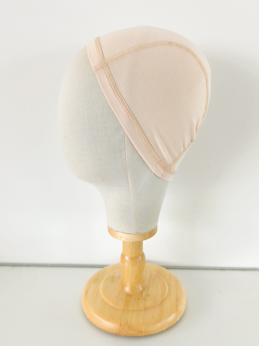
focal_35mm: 33
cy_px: 177
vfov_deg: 55.3
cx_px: 130
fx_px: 329
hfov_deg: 42.9
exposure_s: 1/40
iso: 50
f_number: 1.65
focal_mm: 6.14
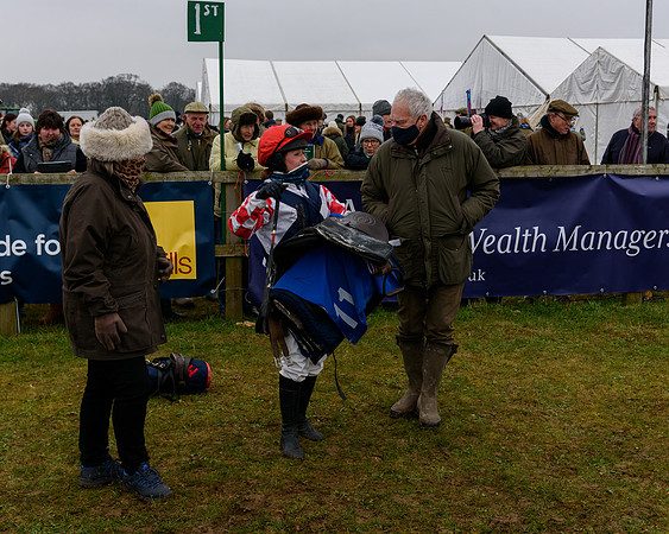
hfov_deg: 41.2
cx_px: 334
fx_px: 891
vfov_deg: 33.4
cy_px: 267
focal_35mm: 45
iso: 400
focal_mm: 40
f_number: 5
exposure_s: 1/250
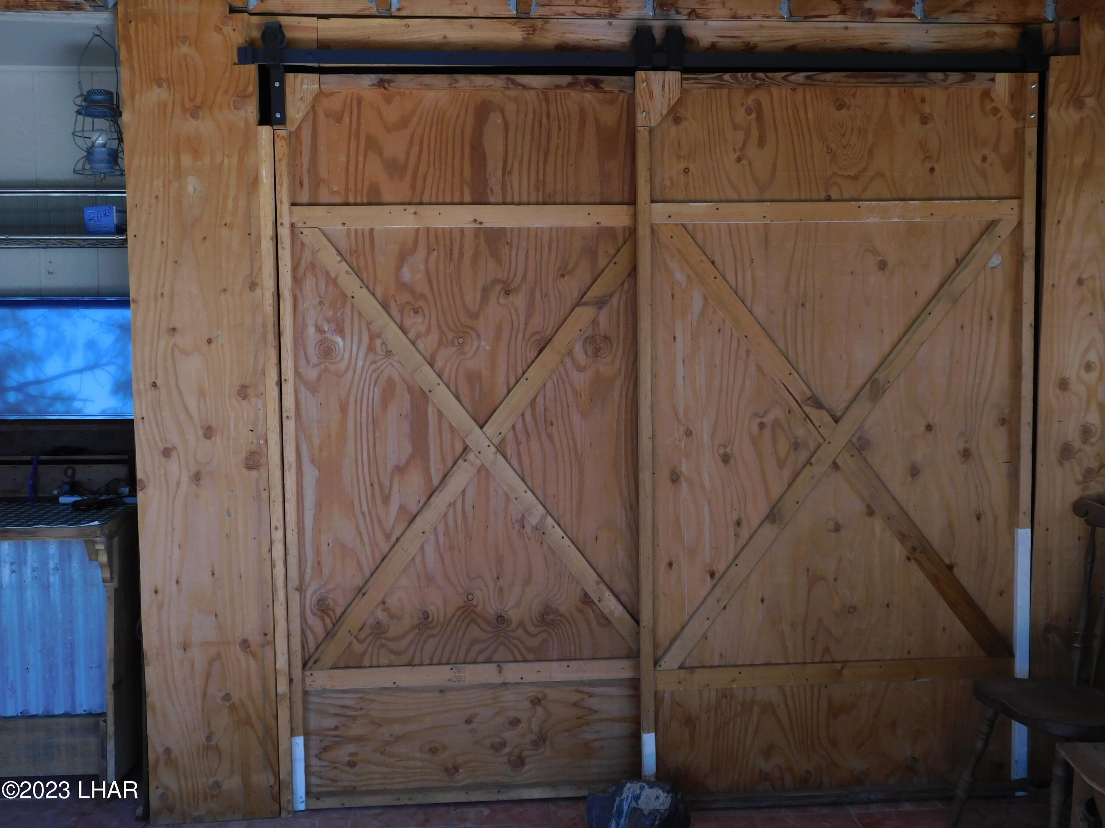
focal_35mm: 36
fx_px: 1149
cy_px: 414
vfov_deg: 39.7
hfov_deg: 51.4
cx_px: 552
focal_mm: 6.3
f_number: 3.5
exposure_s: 1/160
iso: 125
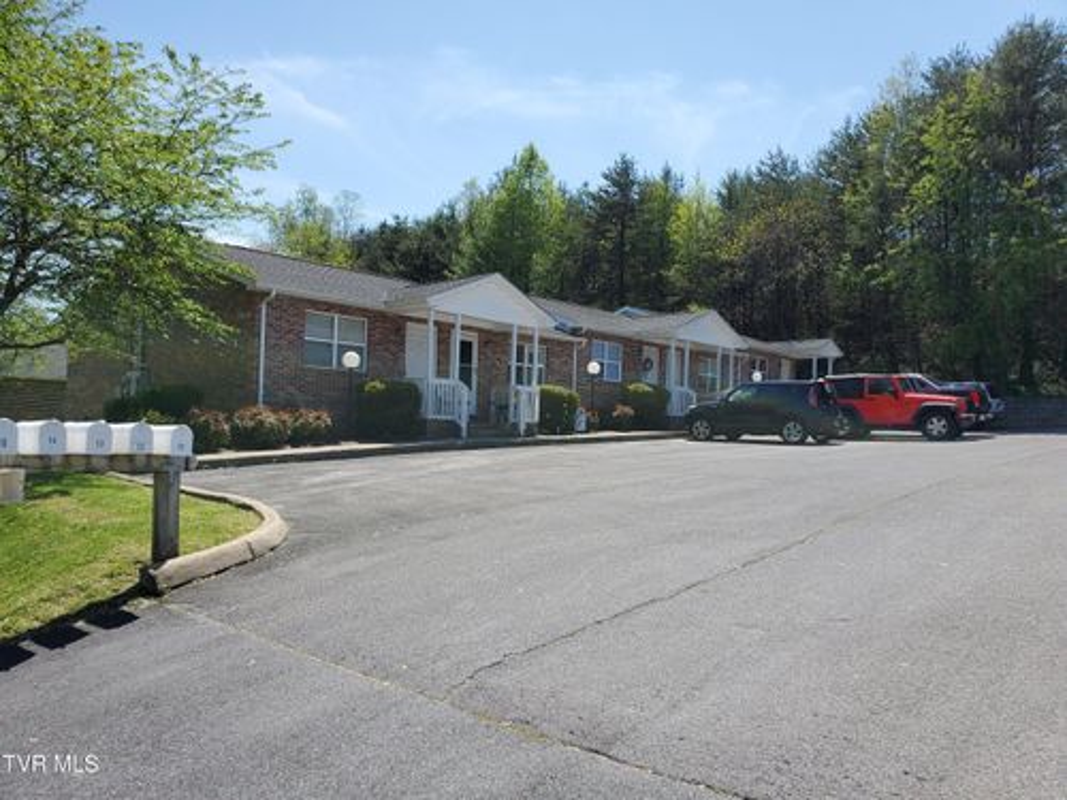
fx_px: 801
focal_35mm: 26
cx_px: 534
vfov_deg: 53.1
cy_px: 400
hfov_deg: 67.3
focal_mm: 4.3
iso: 50
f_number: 2.4
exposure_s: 1/1245
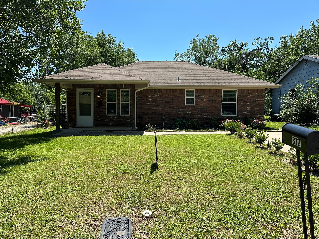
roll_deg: -0.7
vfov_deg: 56.8
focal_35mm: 24
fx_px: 221
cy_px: 120
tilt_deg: -2.5
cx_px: 160
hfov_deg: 71.6
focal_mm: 6.86
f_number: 1.78
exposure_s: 1/3247
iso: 80
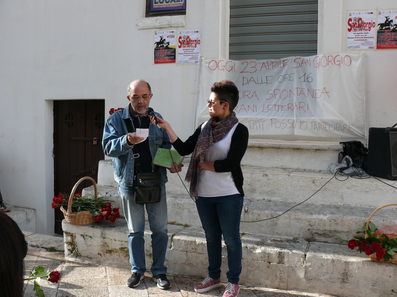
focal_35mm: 35
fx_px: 401
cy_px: 148
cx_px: 198
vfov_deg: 40.7
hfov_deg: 52.6
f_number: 4.5
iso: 100
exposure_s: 1/250
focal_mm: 7.4
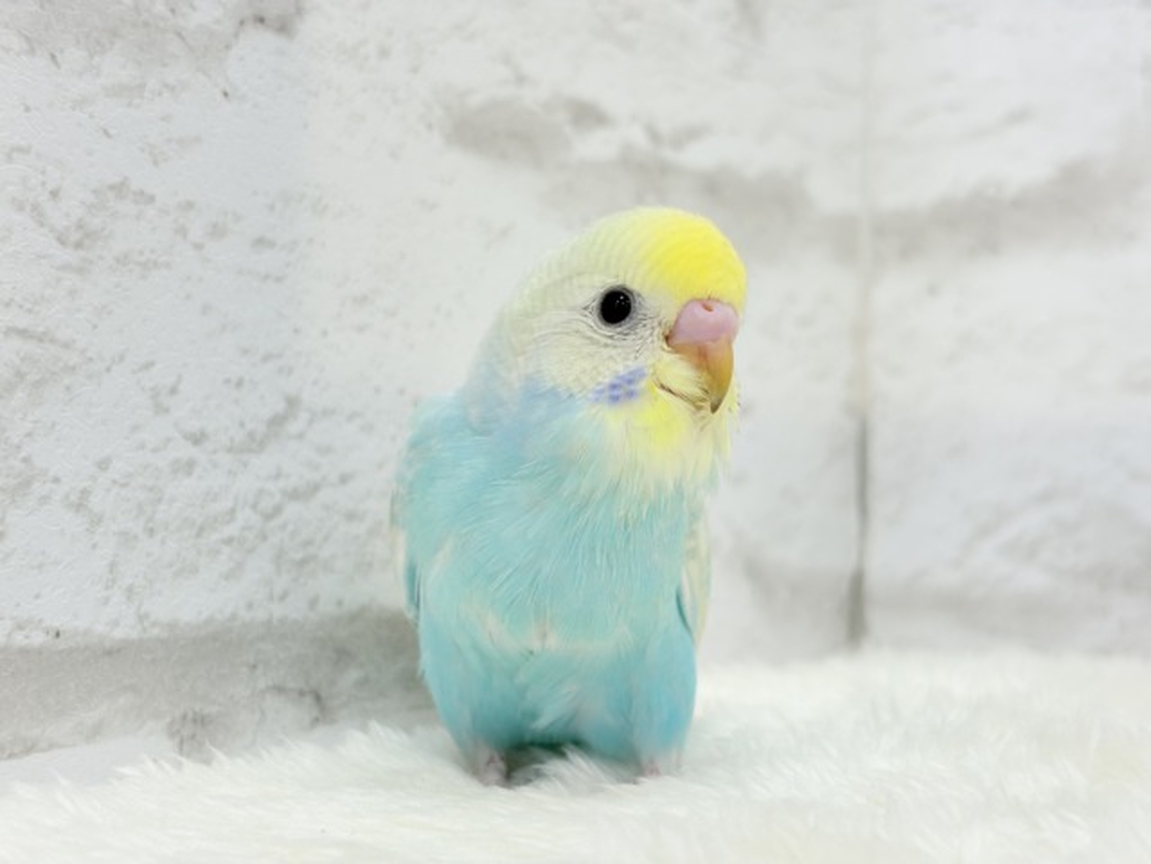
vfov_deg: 28.0
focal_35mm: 52
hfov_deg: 36.8
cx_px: 576
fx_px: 1729
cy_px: 432
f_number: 1.6
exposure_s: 1/100
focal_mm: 5.96
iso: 50
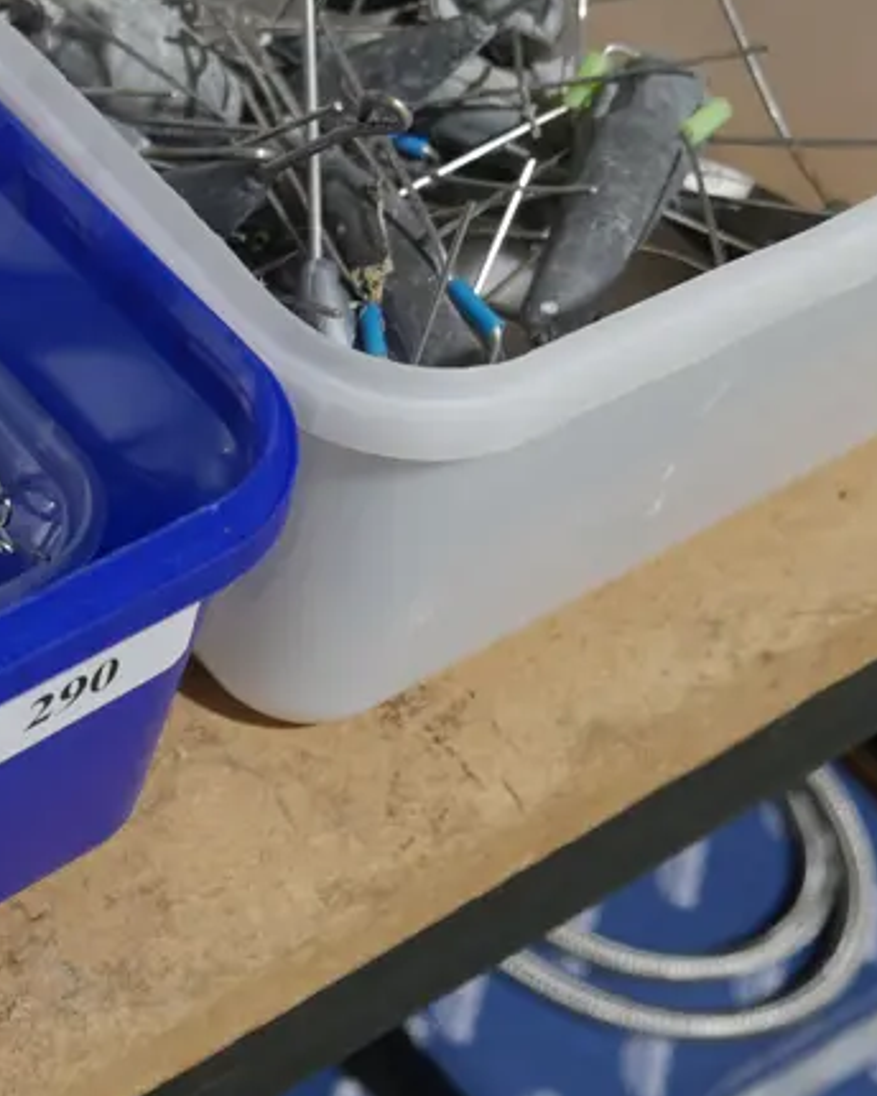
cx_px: -122
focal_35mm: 93
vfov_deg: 20.4
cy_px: 261
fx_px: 3017
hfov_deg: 16.0
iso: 400
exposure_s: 1/60
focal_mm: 20
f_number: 4.4
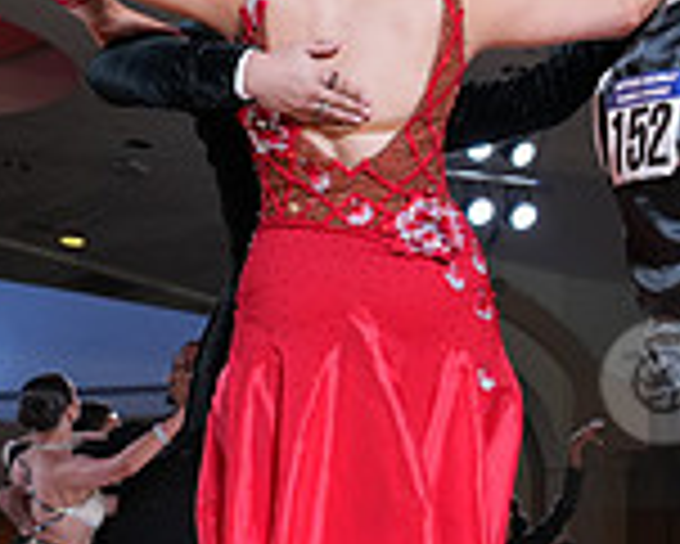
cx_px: 1054
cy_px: 389
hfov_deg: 13.2
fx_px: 2759
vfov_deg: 11.3
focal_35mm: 137
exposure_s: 1/200
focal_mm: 38
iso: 1000
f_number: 5.6
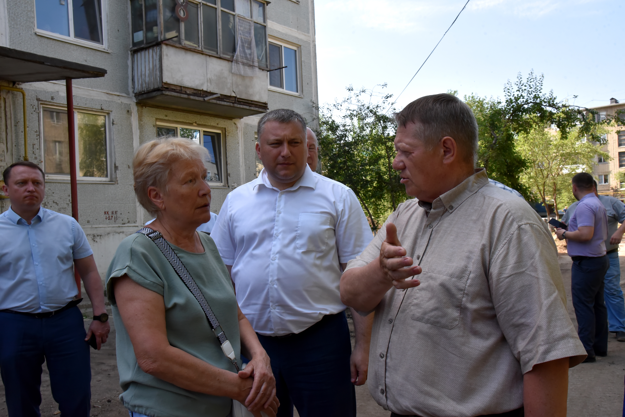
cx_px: 312
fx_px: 590
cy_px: 208
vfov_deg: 38.9
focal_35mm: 34
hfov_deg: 55.8
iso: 2500
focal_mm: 34
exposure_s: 1/800
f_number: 14
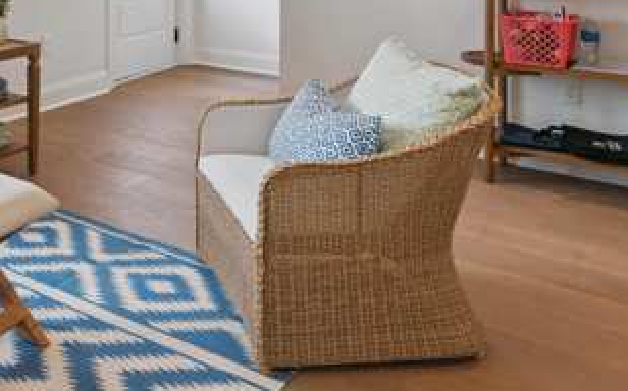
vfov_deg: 25.3
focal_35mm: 45
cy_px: -95
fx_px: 770
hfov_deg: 41.0
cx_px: 63
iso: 250
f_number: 8
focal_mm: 17
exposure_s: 1/40
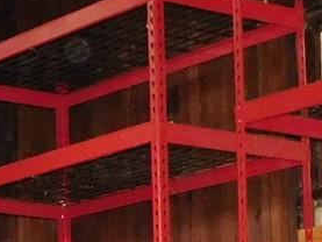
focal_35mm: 170
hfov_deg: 11.1
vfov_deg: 8.7
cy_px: 271
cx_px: -180
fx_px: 1582
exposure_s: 1/30
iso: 450
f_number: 3
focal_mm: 4
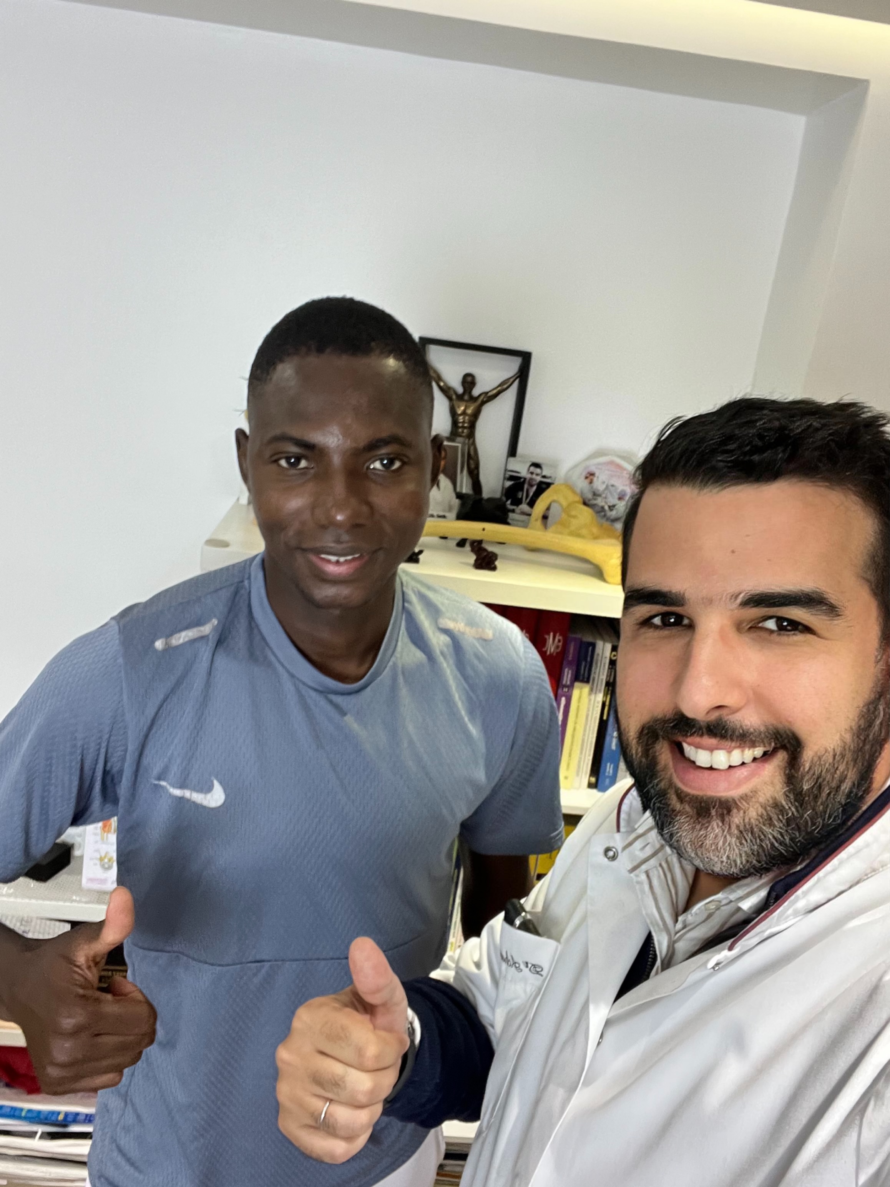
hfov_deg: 46.8
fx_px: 1028
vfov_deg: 60.0
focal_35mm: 30
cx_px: 445
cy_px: 594
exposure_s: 1/25
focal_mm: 2.71
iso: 200
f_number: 2.2
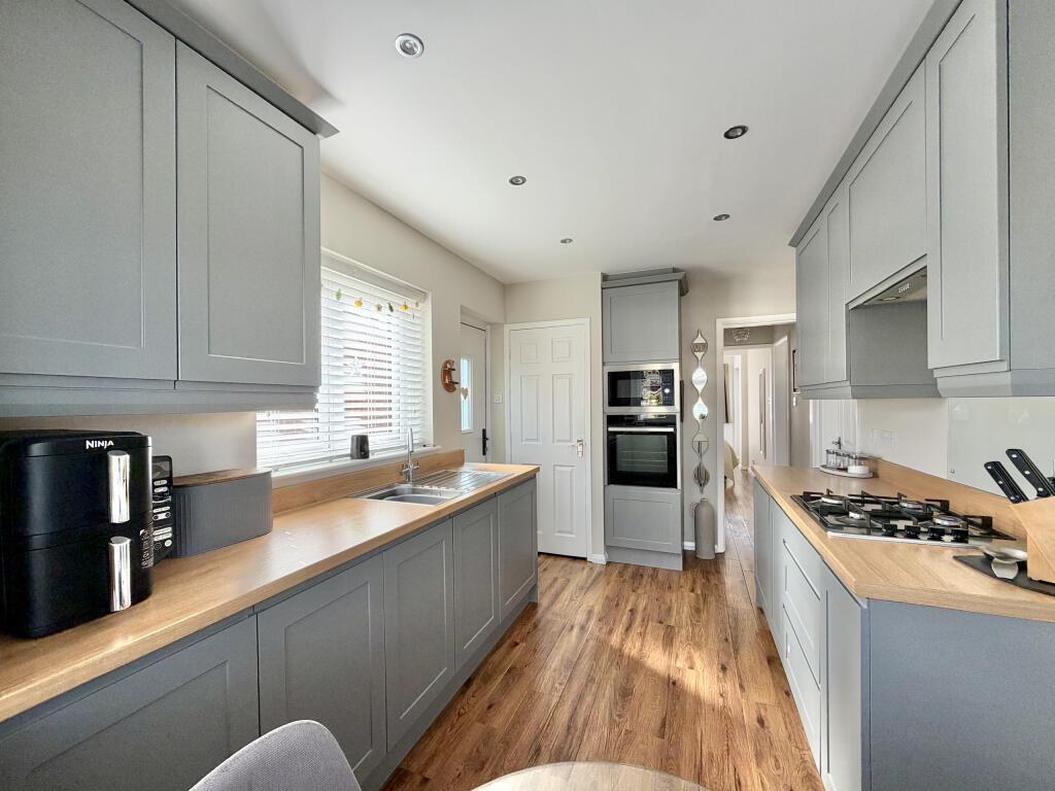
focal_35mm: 14
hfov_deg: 102.1
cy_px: 396
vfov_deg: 85.7
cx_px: 528
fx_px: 427
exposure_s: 1/121
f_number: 2.2
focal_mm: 2.22
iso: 80
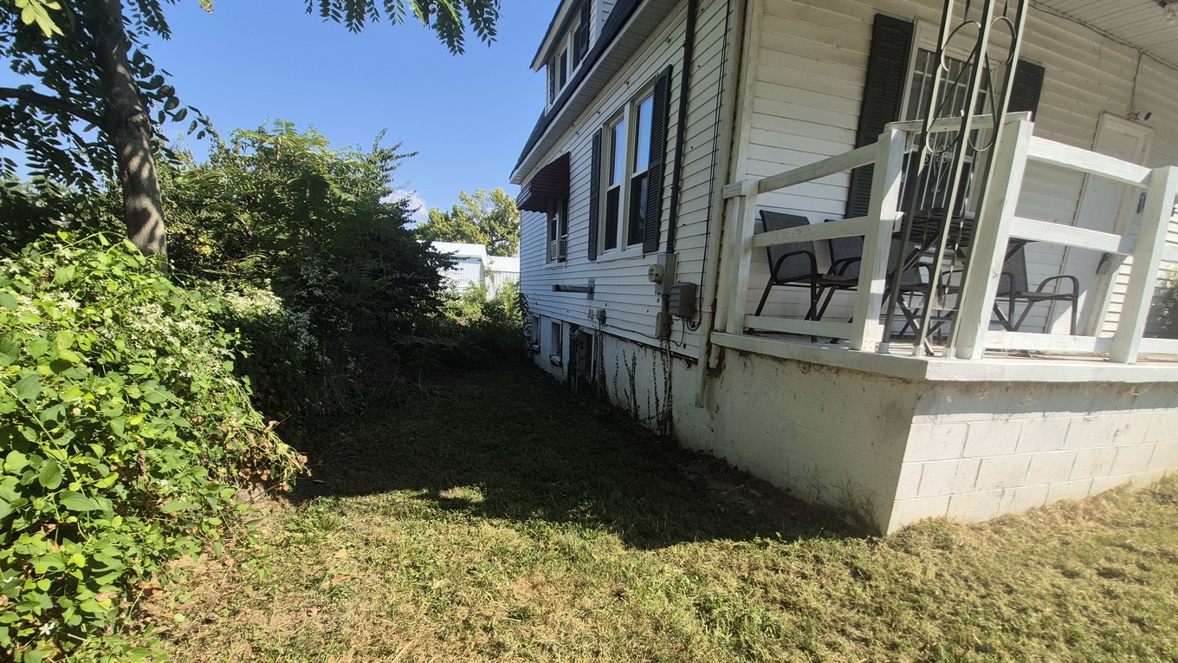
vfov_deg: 68.9
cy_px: 431
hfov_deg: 103.0
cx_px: 599
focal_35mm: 15
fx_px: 469
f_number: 2.2
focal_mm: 1.74
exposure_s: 1/1172
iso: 50
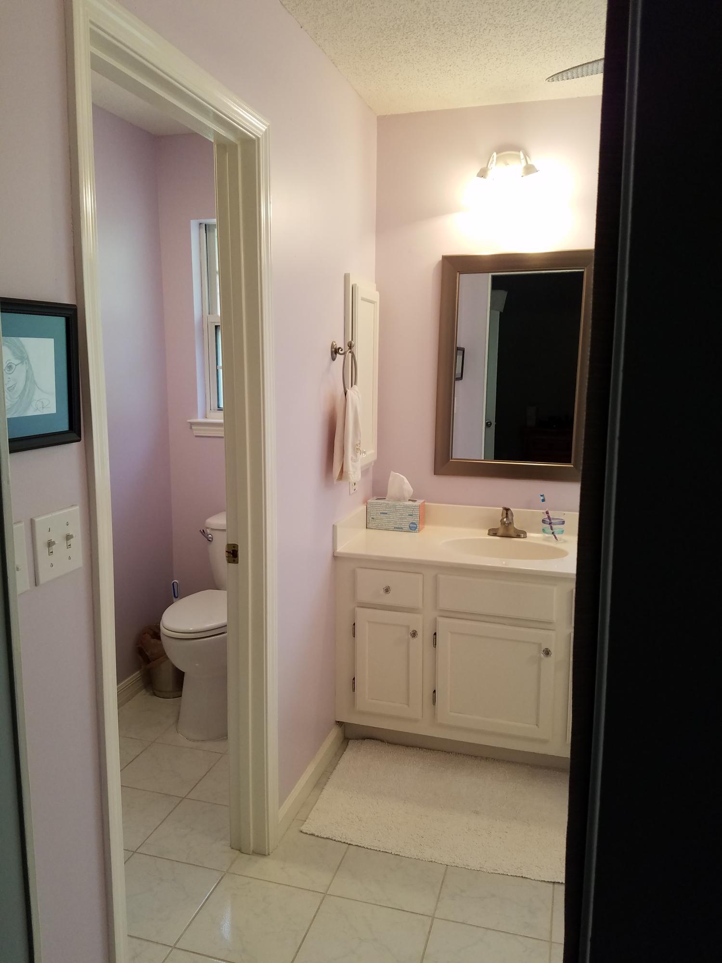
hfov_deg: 53.1
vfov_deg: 67.3
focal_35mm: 26
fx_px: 723
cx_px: 361
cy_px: 482
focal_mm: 4.2
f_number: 1.7
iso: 125
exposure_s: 1/60
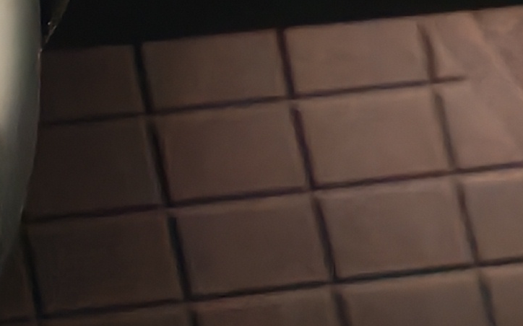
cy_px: -731
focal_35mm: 204
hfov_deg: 9.2
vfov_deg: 5.9
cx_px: -756
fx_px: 2907
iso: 2000
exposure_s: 1/50
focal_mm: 6.12
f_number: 1.9
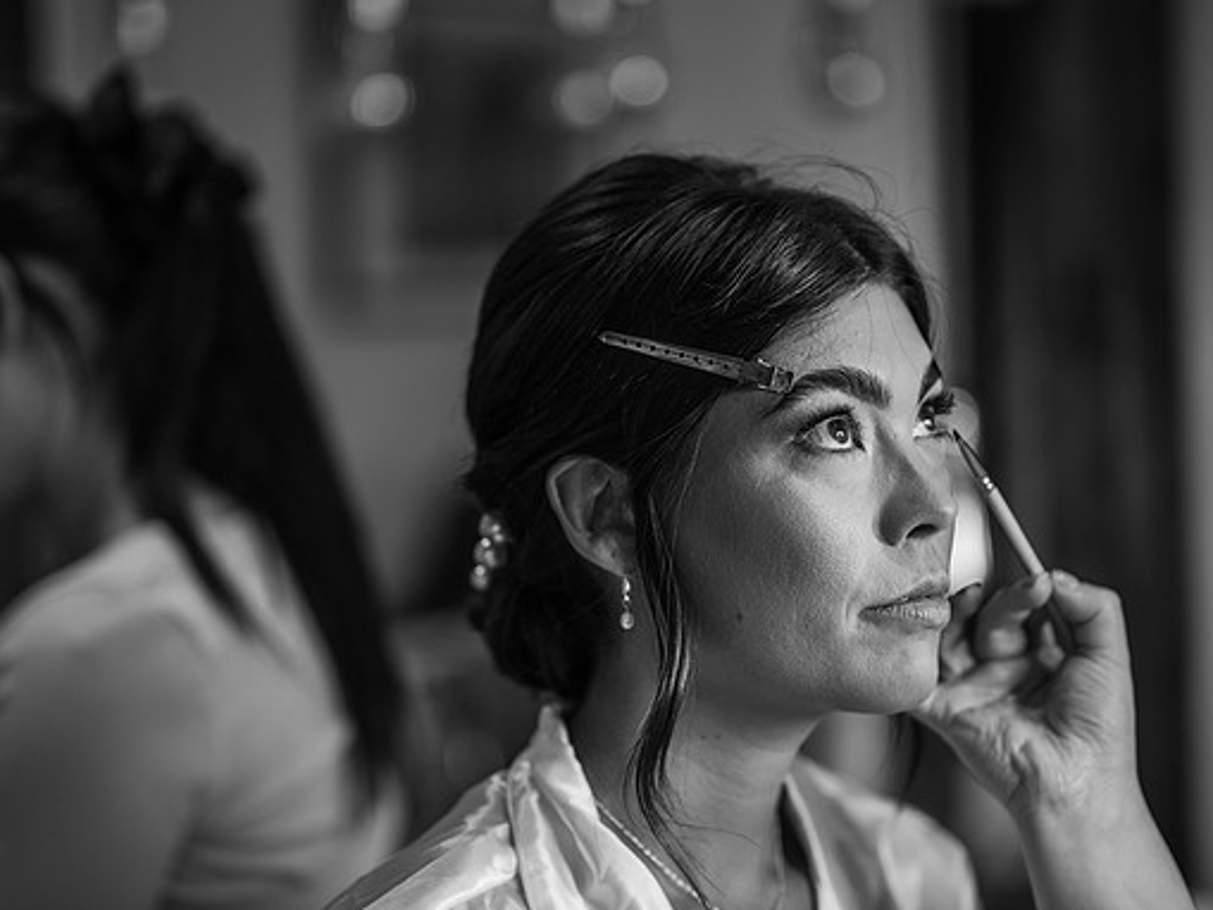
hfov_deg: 21.1
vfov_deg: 15.9
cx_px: 670
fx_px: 3260
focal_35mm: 93
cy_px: 453
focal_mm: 85
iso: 280
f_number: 1.8
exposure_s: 1/200
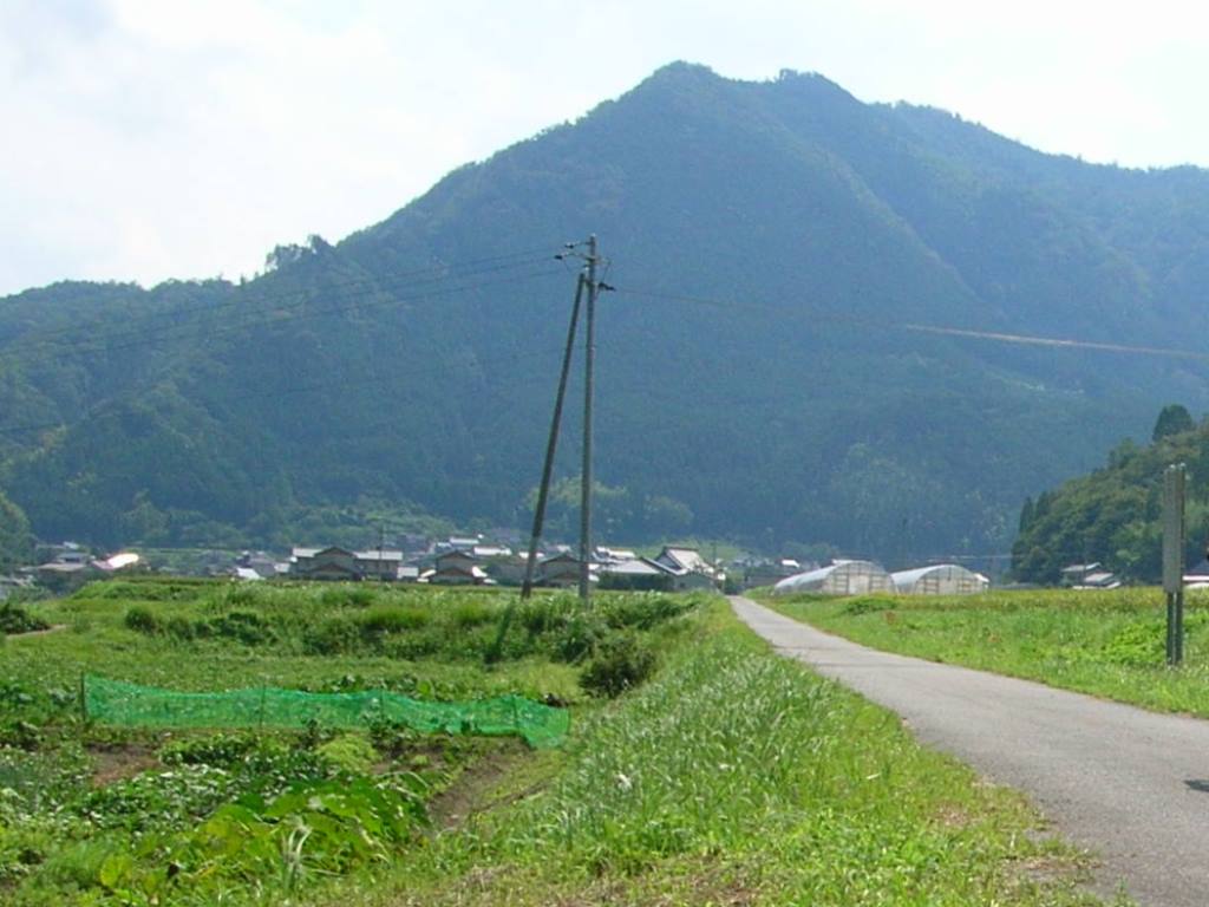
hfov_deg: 52.6
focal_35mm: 35
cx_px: 604
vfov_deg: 40.7
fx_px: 1222
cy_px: 454
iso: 50
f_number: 5.6
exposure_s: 1/301
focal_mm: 5.8
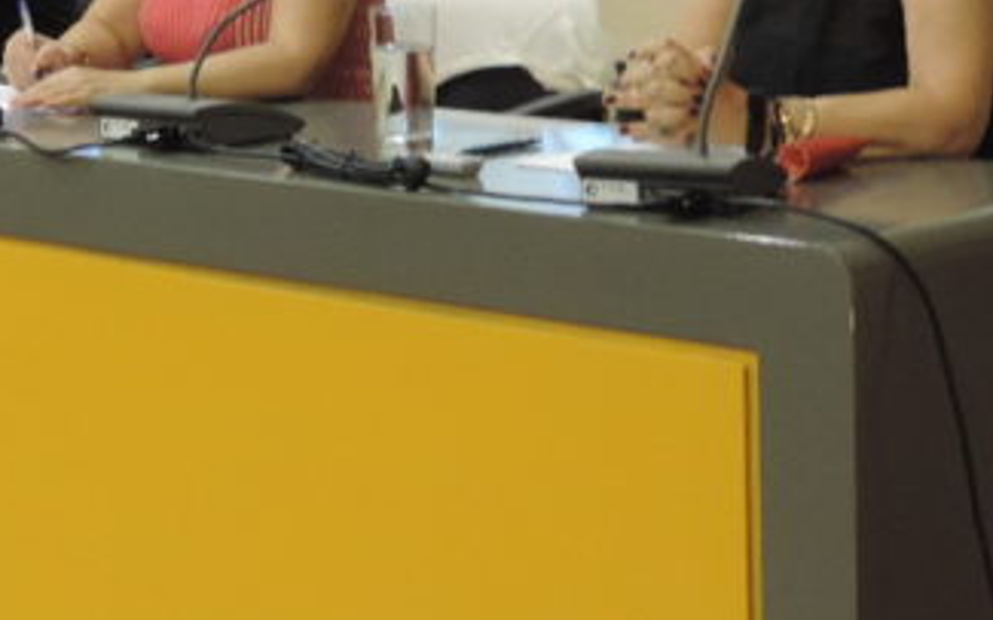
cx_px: 64
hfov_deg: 17.5
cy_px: -223
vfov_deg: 10.9
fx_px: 3166
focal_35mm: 117
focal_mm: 6.2
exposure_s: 1/20
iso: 400
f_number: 3.3
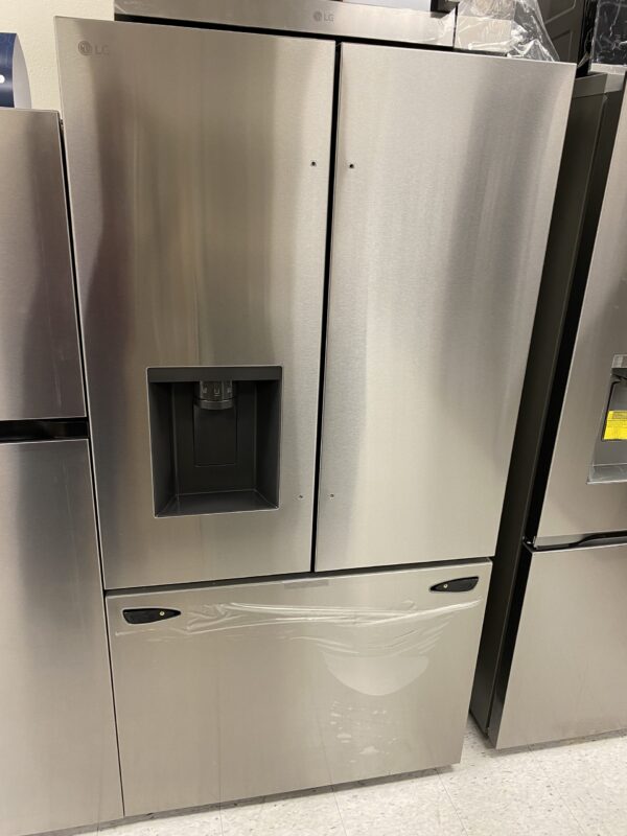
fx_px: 628
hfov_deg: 53.1
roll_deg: -3.8
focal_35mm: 26
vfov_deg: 67.3
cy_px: 418
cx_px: 314
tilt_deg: -20.2
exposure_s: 1/42
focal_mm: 4.25
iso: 125
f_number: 1.8
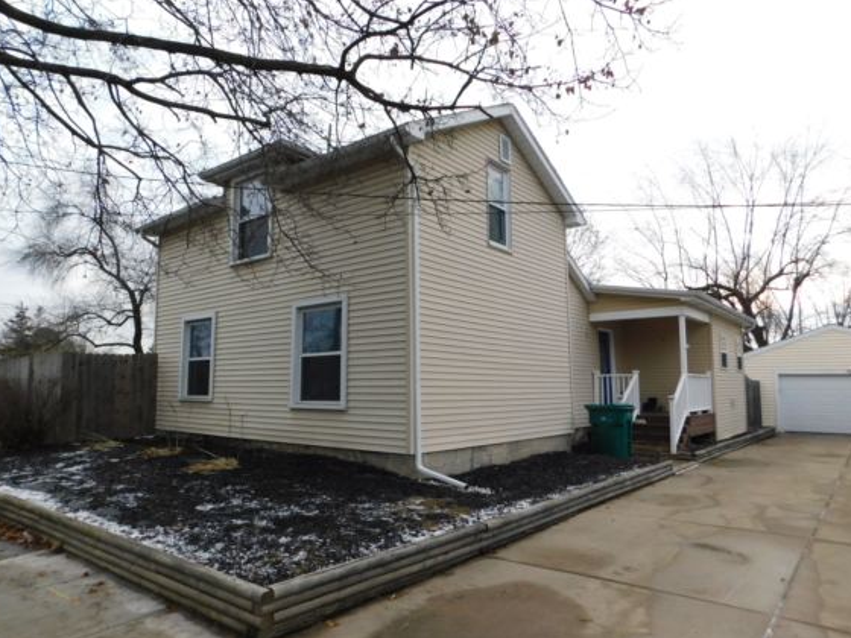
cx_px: 427
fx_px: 590
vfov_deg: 56.8
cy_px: 322
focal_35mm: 24
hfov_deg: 71.6
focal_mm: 4
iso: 125
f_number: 3
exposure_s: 1/500
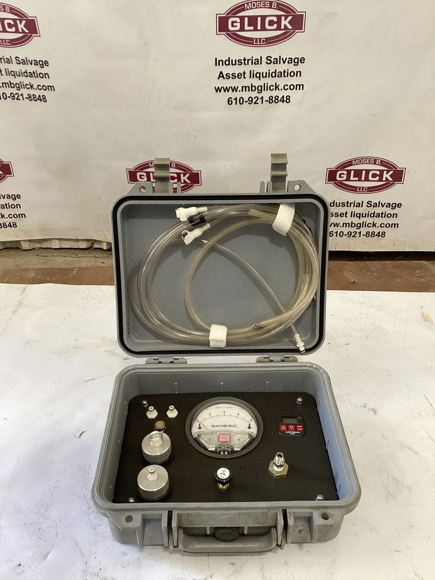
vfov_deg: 58.4
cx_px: 218
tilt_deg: -33.8
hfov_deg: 45.4
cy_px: 290
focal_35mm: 31
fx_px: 519
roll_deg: +2.6
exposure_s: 1/50
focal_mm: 3.3
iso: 100
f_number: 2.4
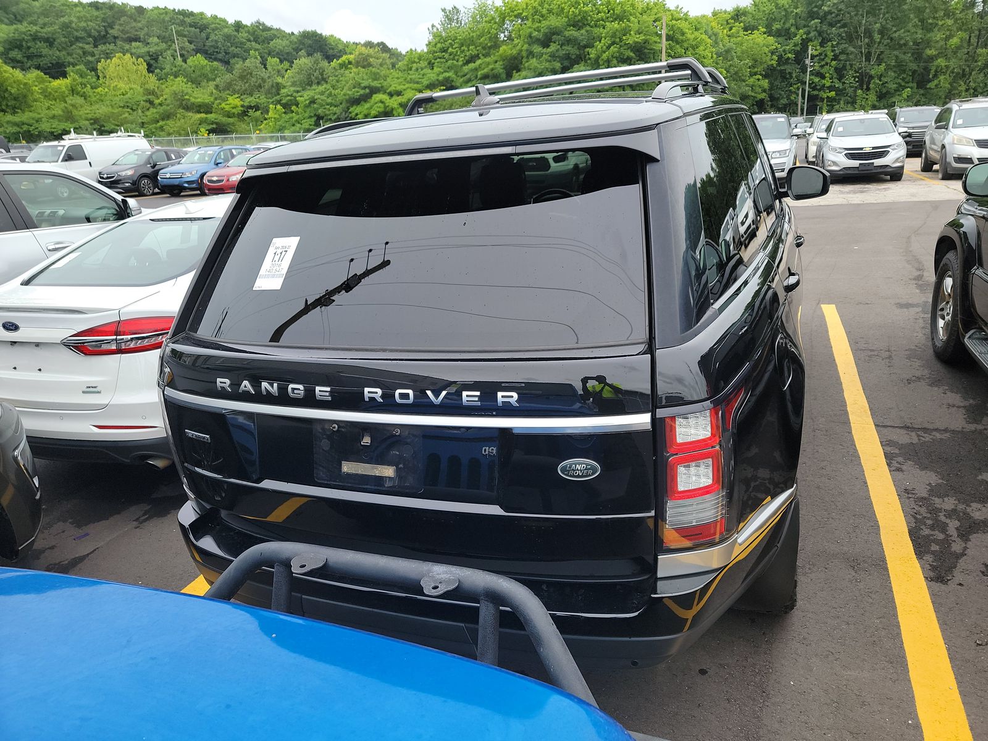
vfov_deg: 56.8
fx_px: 685
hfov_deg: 71.6
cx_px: 494
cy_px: 370
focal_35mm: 24
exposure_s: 1/119
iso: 75
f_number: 1.8
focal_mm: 6.7
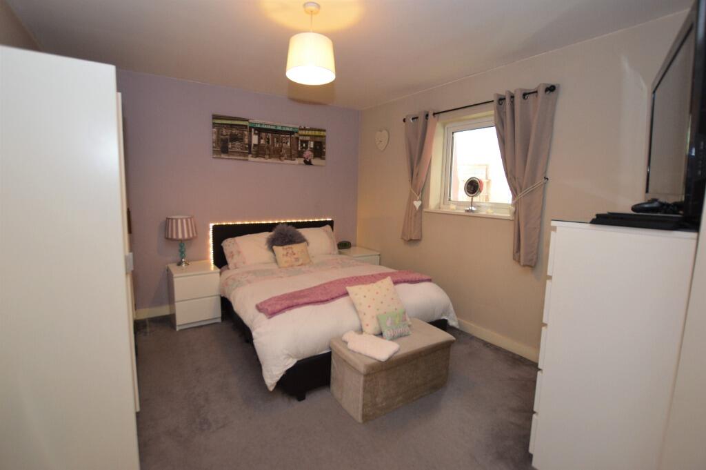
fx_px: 294
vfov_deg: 77.2
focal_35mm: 15
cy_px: 235
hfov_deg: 100.4
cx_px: 353
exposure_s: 1/60
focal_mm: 10
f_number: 3.5
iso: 720
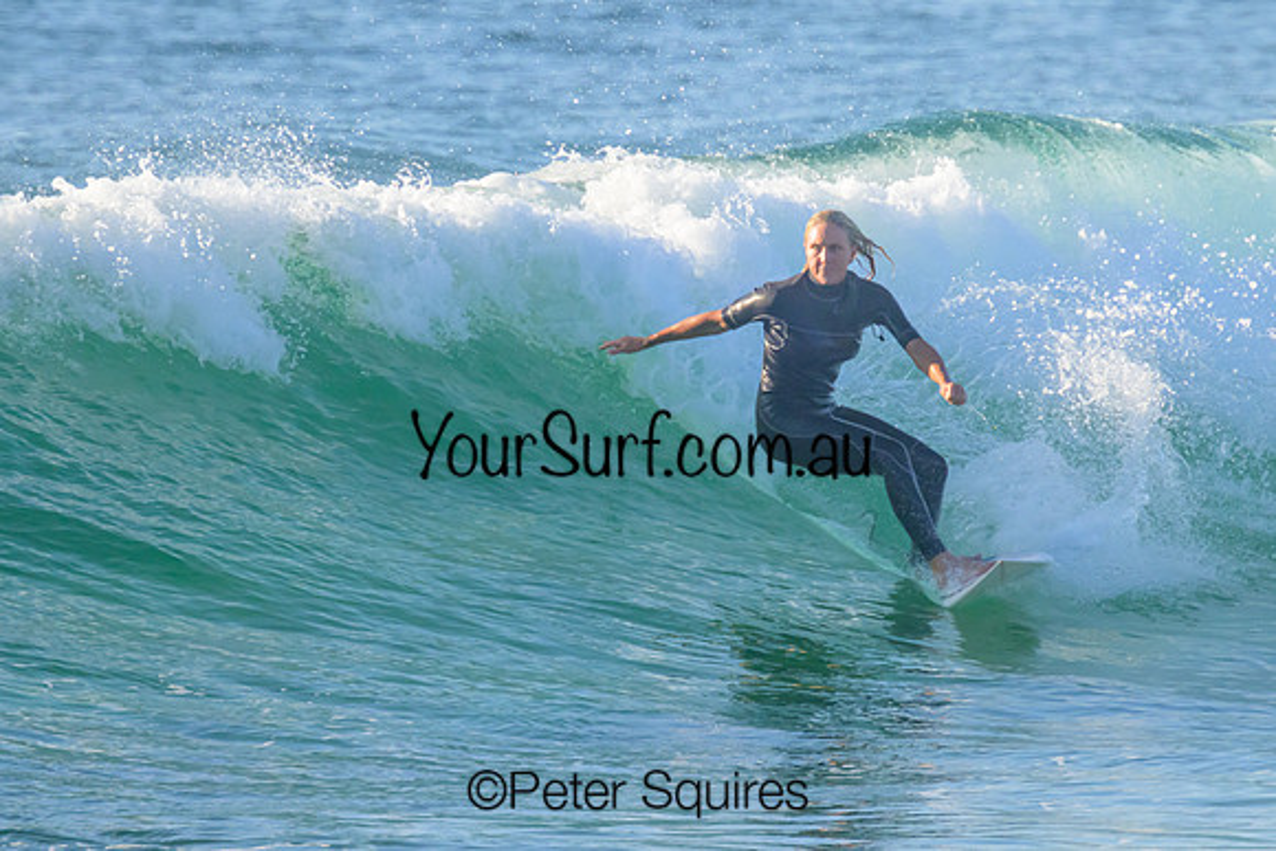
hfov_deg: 2.0
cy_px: 330
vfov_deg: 1.3
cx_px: 780
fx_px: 36605
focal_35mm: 1033
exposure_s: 1/2000
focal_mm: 800
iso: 1800
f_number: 11
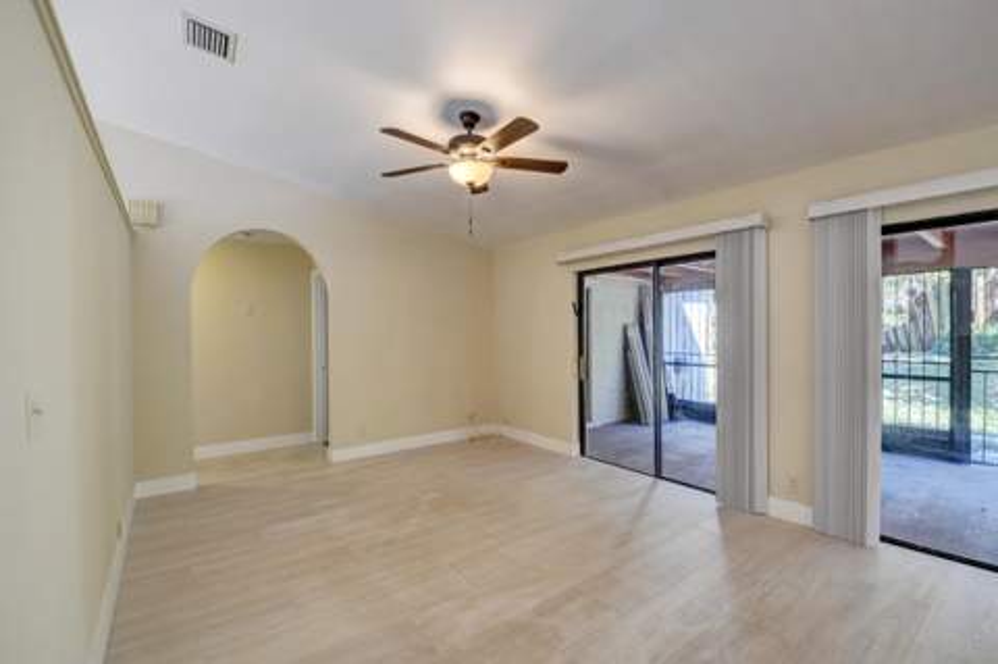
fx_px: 415
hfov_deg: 100.4
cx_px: 499
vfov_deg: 77.2
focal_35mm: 15
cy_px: 332
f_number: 8
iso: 640
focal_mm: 10
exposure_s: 1/15
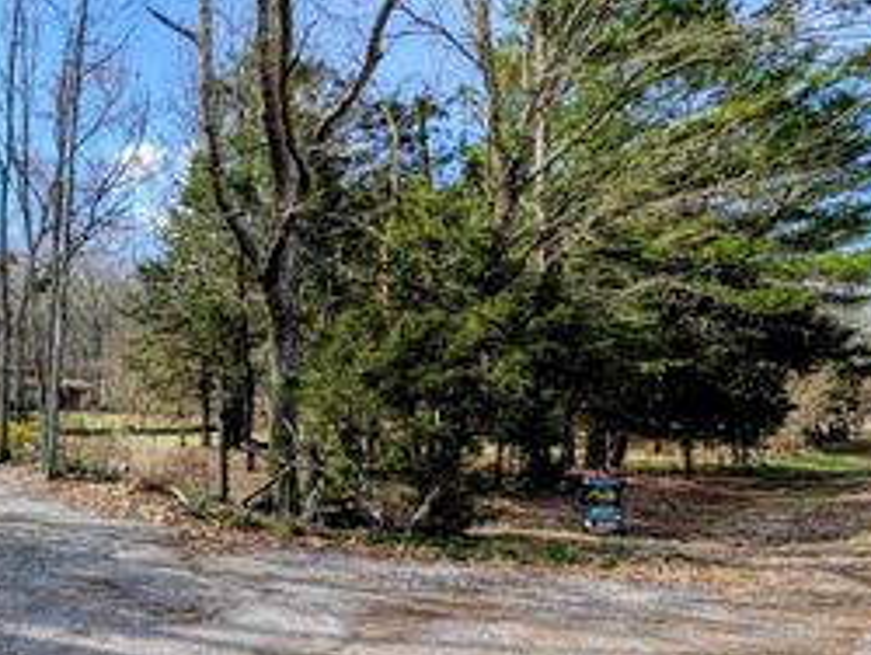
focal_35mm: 24
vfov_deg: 56.4
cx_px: 122
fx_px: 604
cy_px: 399
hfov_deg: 62.5
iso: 55
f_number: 1.7
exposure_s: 1/1828
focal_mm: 2.02
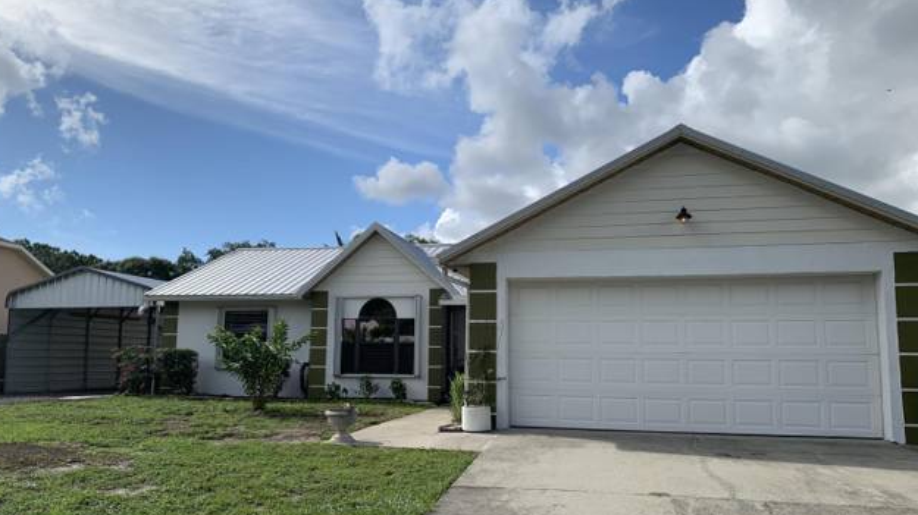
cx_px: 449
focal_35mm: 29
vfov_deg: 40.1
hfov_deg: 66.1
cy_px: 277
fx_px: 706
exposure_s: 1/2915
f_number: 1.8
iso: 25
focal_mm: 4.25
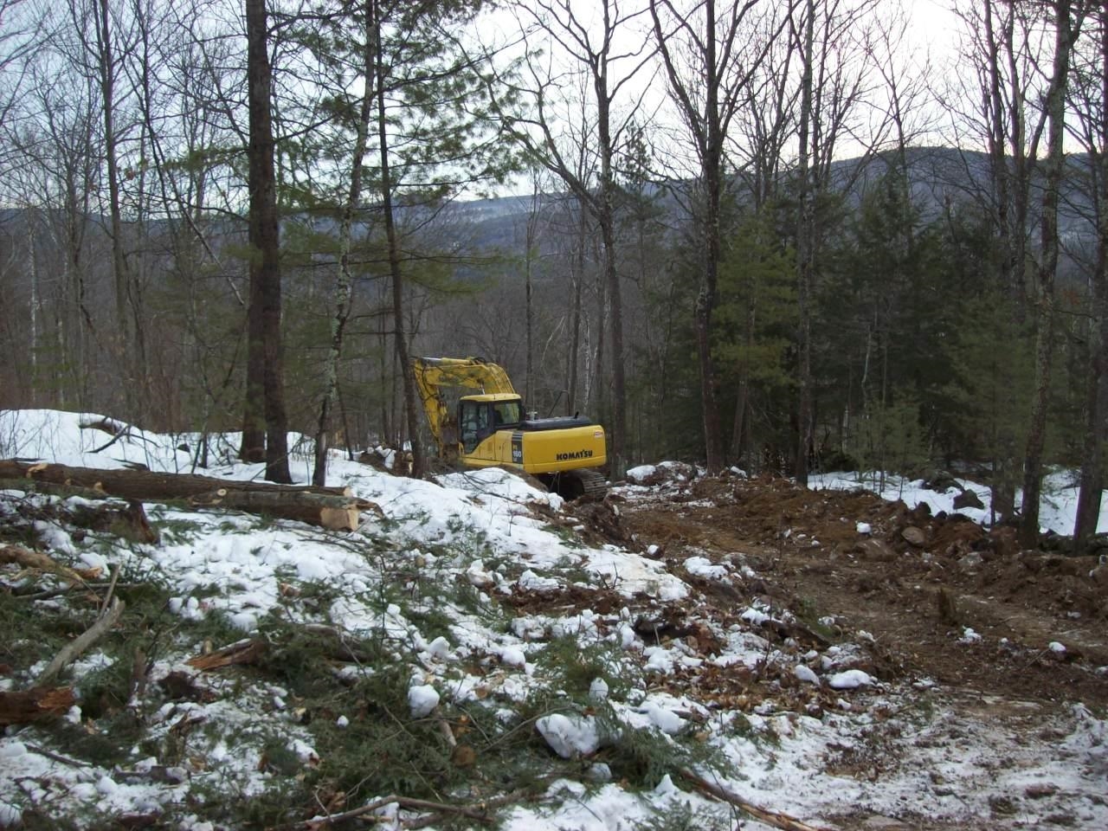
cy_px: 416
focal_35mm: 36
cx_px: 554
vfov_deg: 39.7
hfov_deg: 51.4
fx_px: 1152
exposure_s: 1/179
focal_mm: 6
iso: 80
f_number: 2.7
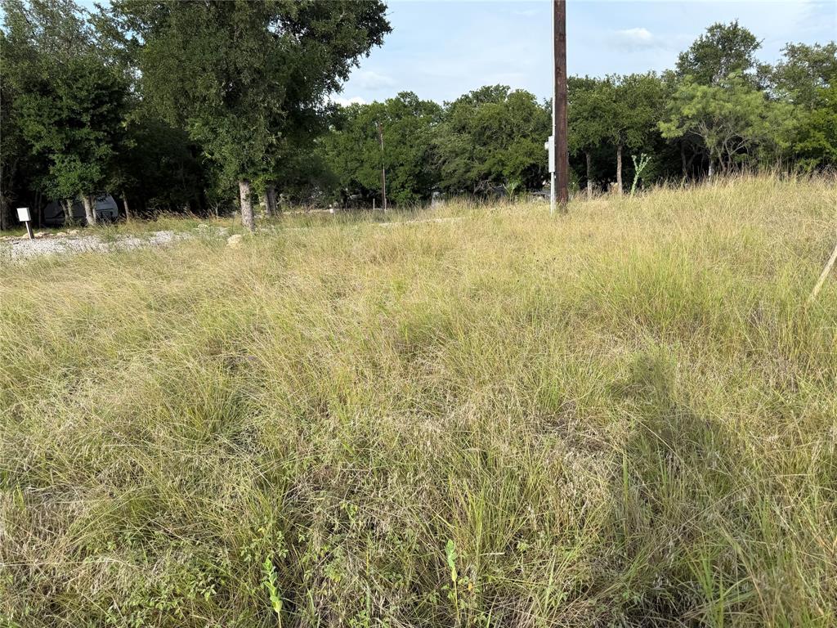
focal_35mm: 24
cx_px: 418
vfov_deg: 56.8
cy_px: 314
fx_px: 580
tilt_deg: -18.2
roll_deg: +3.9
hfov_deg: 71.6
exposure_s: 1/1522
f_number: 1.78
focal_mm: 6.76
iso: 80
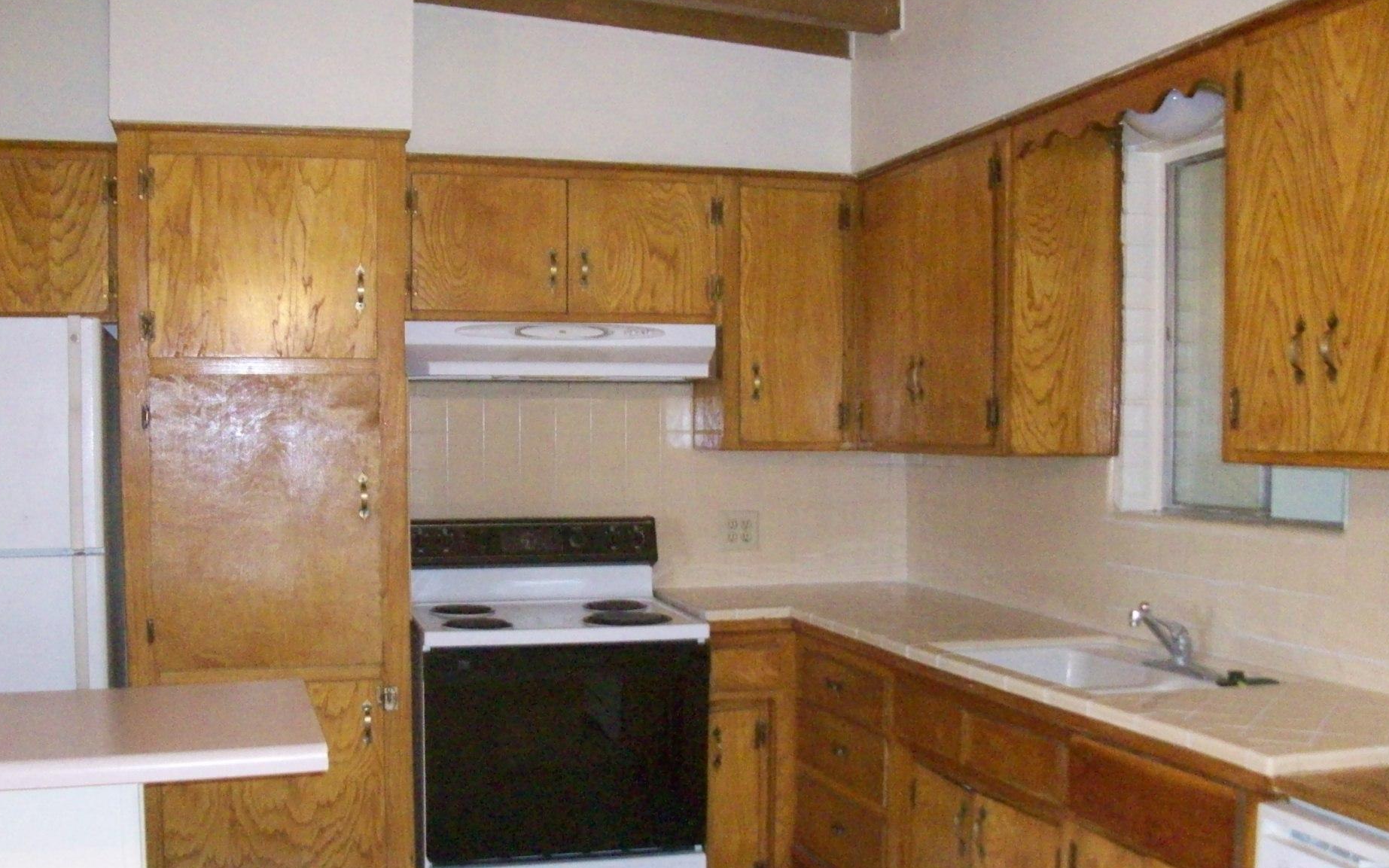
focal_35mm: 40
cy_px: 475
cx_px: 650
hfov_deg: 49.2
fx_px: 1514
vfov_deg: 32.0
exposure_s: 1/64
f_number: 2.8
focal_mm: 5.7
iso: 800
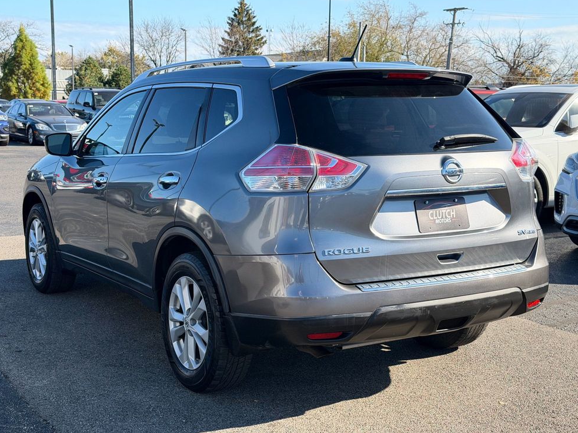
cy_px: 208
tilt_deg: -6.5
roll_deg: -0.3
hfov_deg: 38.2
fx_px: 835
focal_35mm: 50
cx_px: 279
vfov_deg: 29.1
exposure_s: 1/2342
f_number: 1.78
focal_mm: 6.76
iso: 80
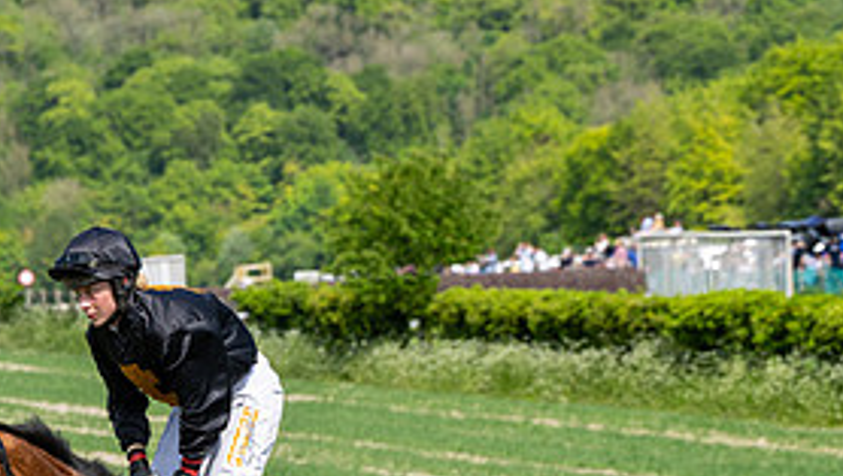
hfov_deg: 8.0
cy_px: 625
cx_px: 102
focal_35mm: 267
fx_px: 5974
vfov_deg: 4.5
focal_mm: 105
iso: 200
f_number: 5.6
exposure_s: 1/1250
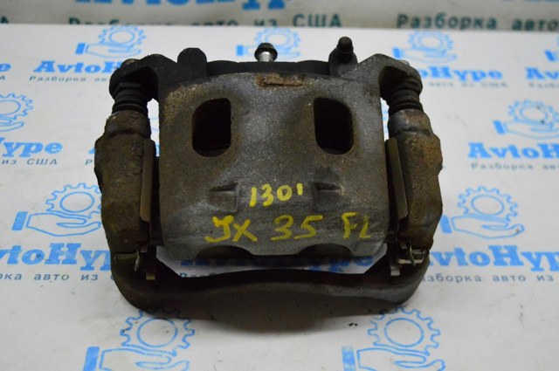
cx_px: 280
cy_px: 186
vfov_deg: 25.7
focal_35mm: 52
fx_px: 814
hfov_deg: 37.9
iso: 6400
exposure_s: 1/800
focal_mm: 35
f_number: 4.5
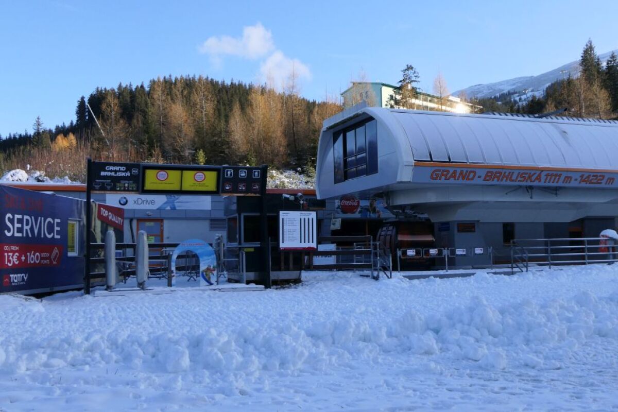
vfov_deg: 35.9
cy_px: 206
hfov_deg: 51.9
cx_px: 309
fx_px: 635
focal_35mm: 37
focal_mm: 13.5
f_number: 4
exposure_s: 1/80
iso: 500
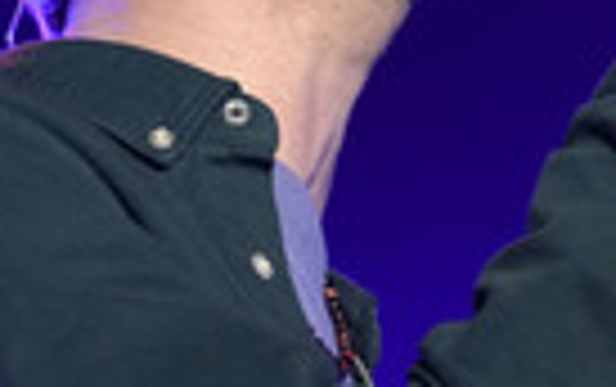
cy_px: -72
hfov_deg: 4.1
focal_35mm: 509
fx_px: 8556
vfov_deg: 2.6
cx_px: 479
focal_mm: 152
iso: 2000
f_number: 5.6
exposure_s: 1/250
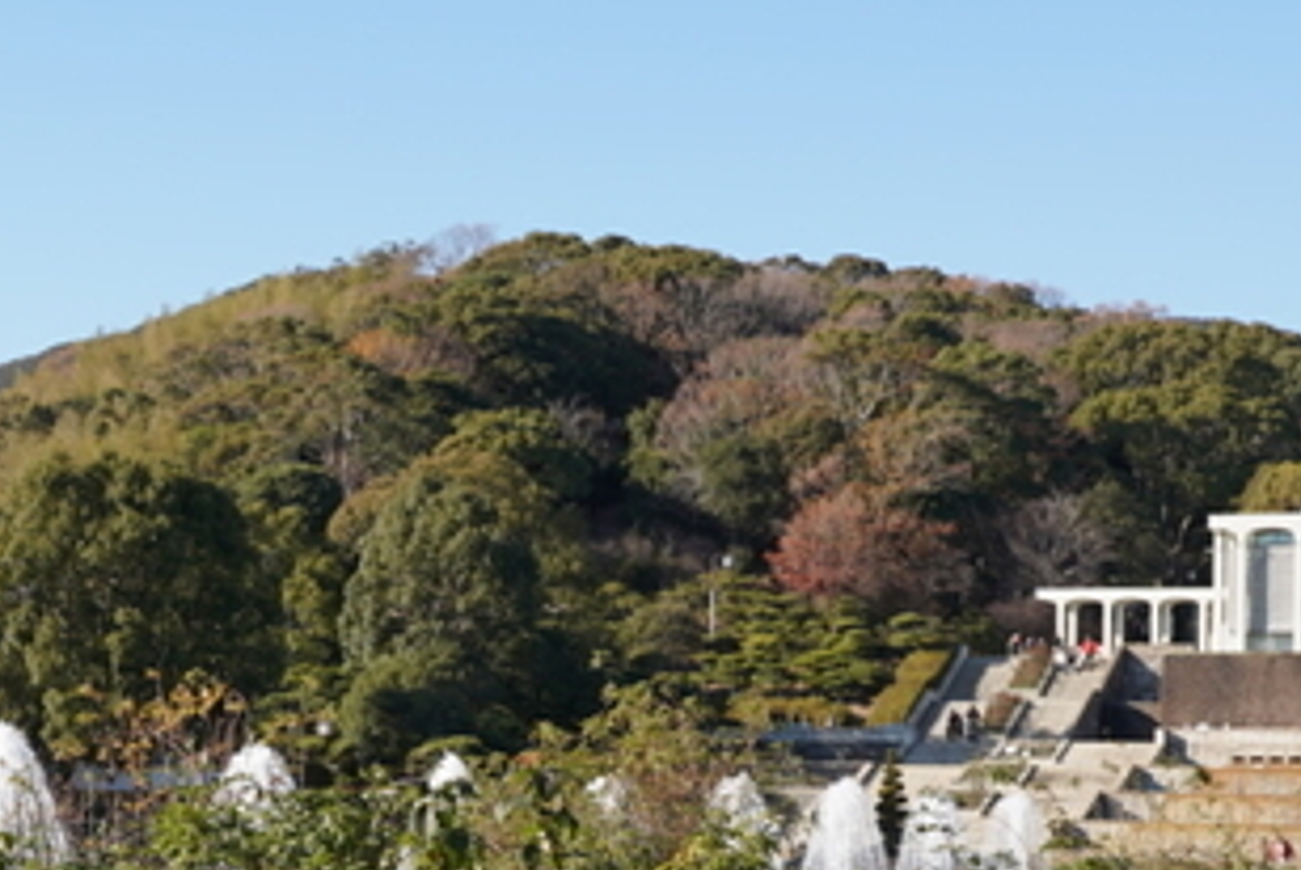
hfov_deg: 21.8
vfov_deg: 14.5
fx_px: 3364
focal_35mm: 93
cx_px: 414
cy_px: 832
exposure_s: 1/125
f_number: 9
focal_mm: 28
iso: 100
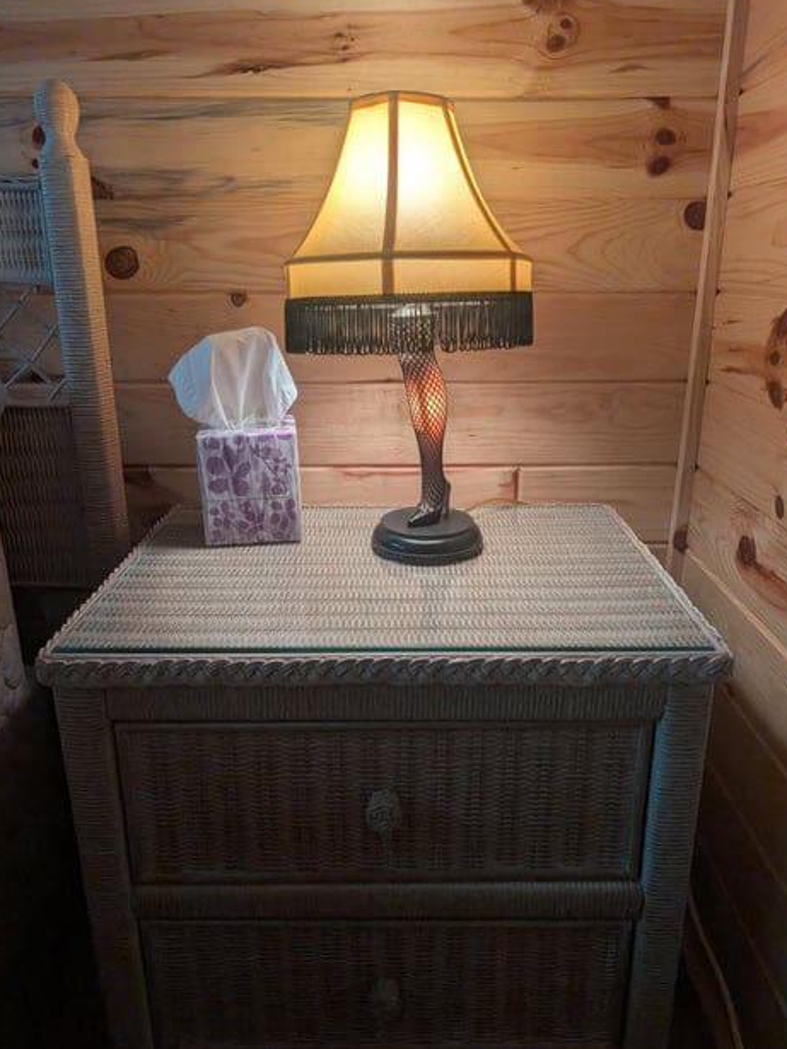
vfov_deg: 69.4
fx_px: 758
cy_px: 527
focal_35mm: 25
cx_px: 403
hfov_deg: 54.9
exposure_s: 1/120
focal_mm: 6.9
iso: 118
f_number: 1.7
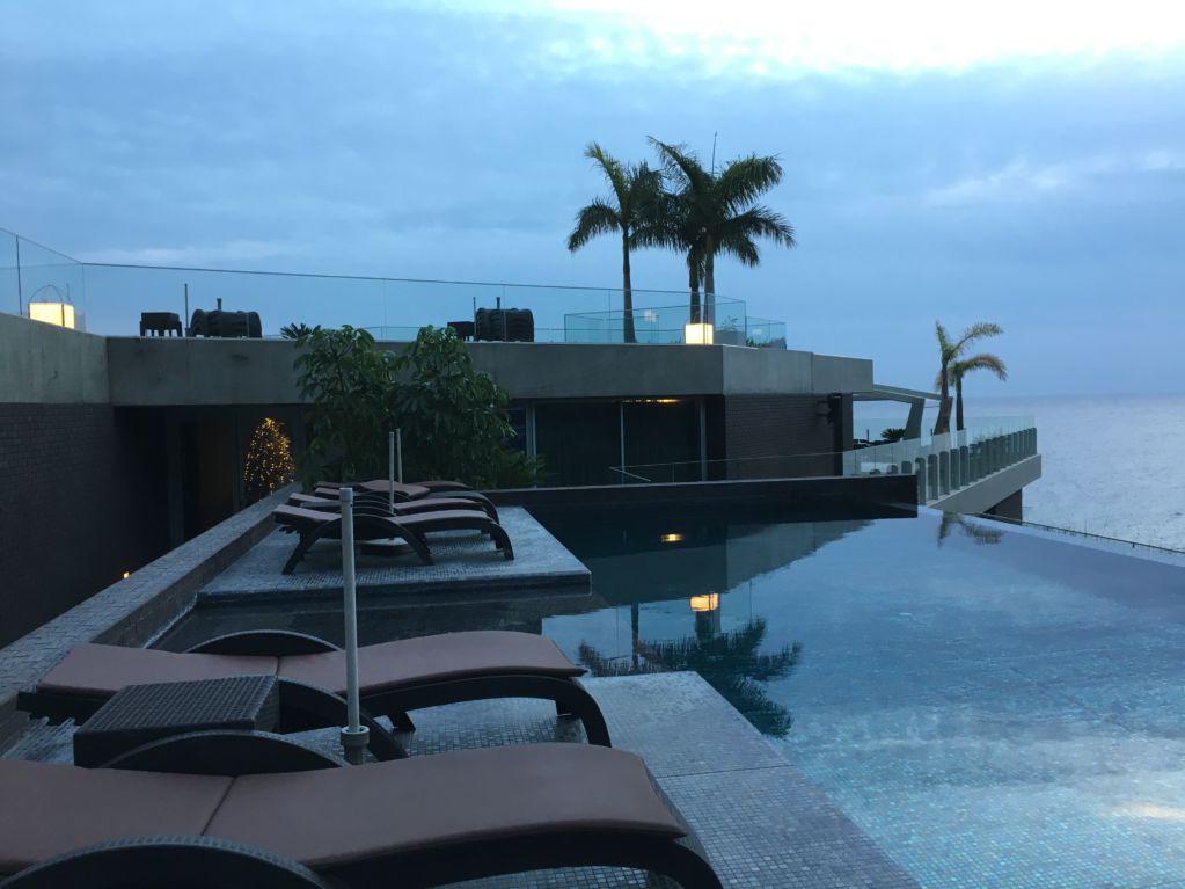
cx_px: 592
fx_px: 993
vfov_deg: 48.2
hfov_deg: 61.7
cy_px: 444
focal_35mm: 29
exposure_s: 1/33
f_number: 2.2
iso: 80
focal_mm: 4.15
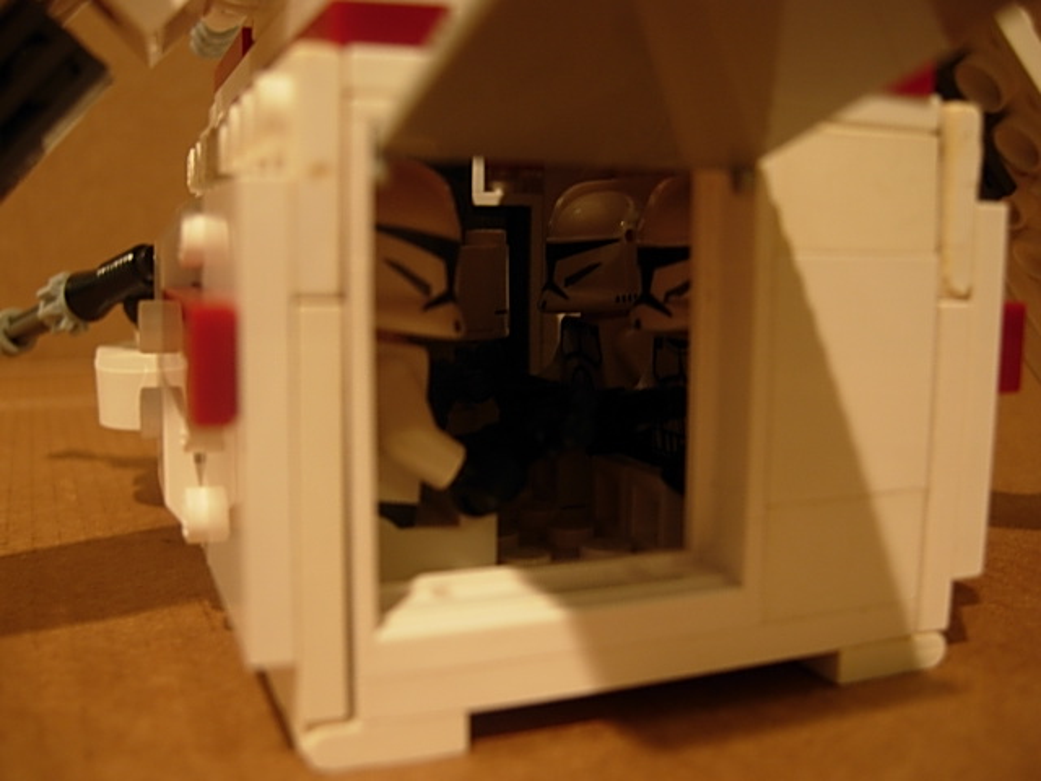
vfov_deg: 39.7
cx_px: 520
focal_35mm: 36
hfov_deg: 51.4
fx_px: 1083
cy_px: 390
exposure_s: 1/4
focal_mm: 7.5
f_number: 2.7
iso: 74
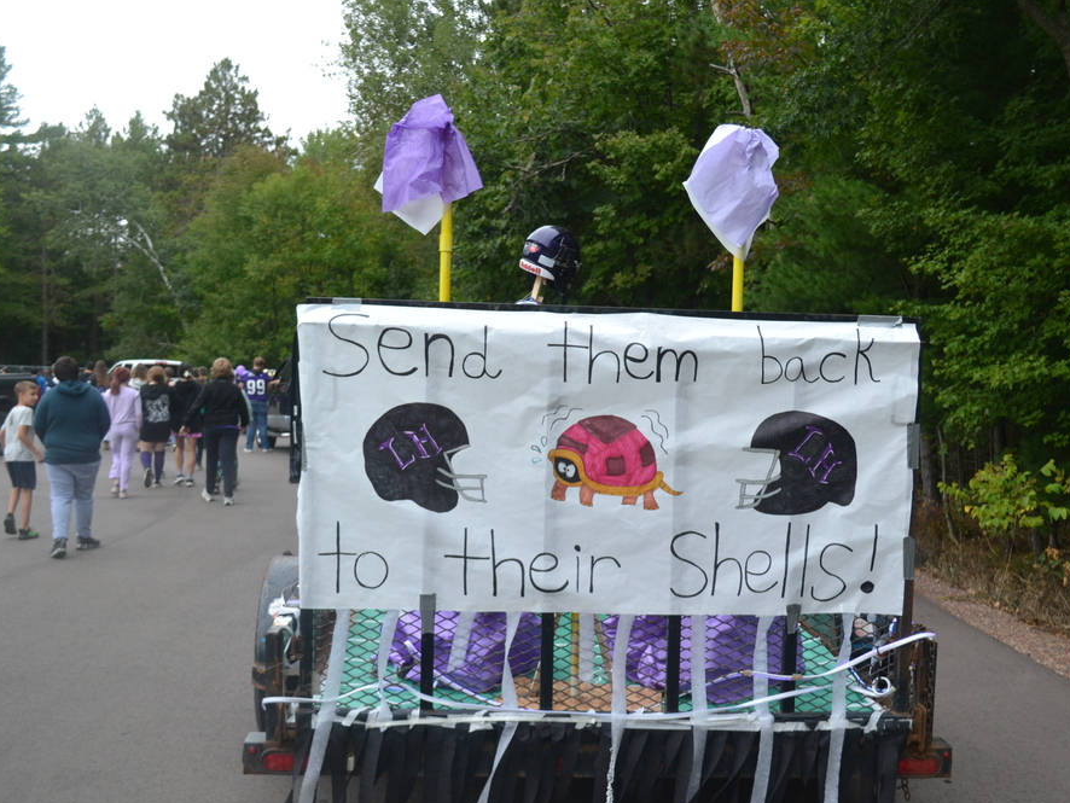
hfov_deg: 46.8
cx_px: 563
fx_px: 1237
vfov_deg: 36.0
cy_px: 410
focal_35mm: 40
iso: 400
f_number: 4.5
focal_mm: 24
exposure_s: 1/80
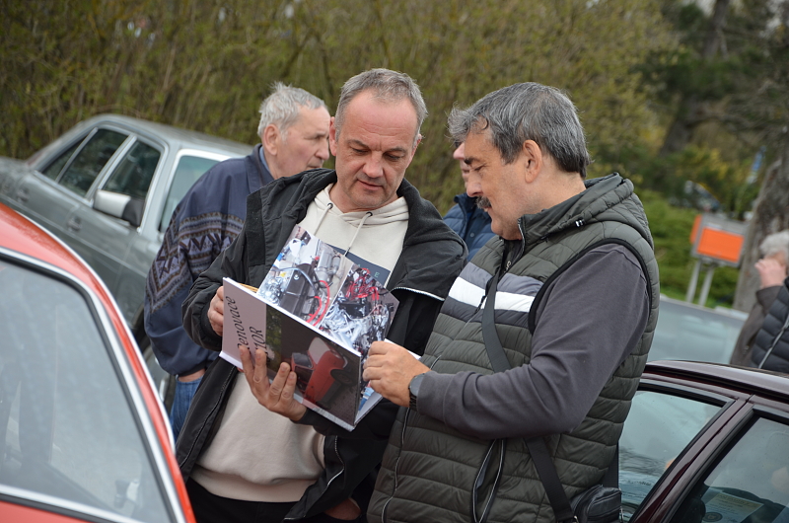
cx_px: 394
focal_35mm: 158
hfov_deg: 13.1
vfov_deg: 8.7
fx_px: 3445
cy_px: 262
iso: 100
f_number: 5.6
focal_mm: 105
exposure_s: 1/200
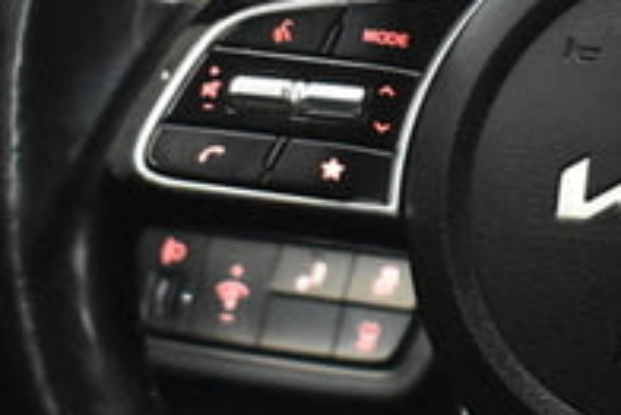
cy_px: 158
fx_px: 3440
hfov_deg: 10.0
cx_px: 916
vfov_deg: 6.9
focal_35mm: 199
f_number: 4.2
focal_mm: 29
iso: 7200
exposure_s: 1/50
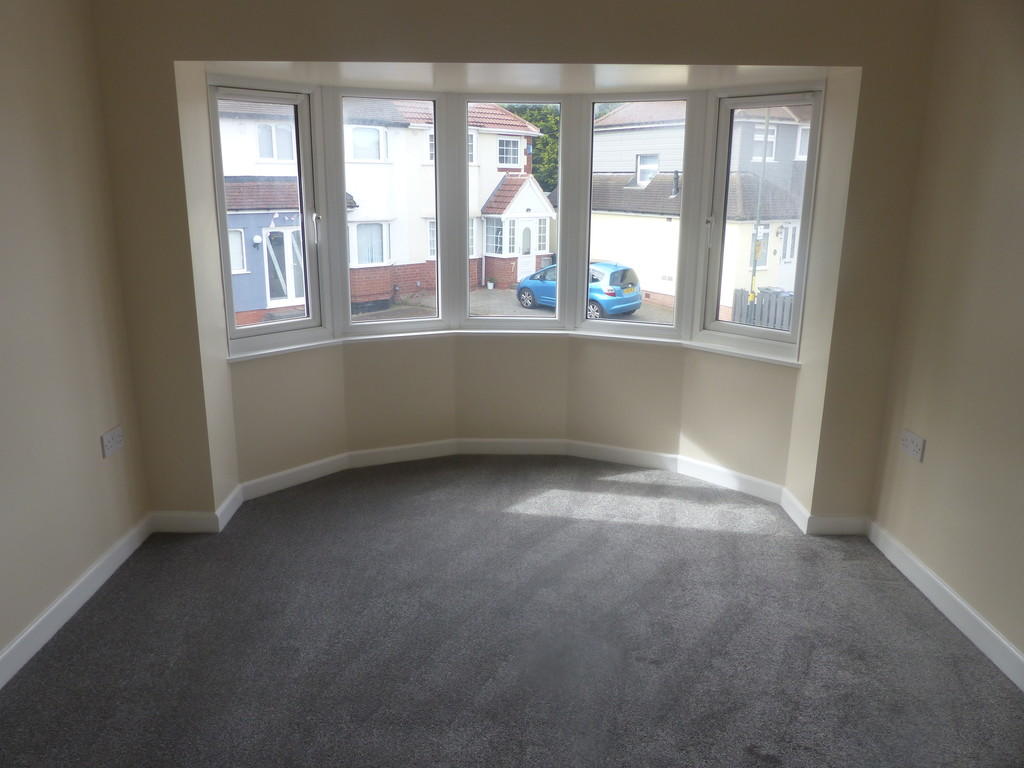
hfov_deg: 69.4
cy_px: 384
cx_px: 512
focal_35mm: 25
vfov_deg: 54.9
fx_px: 740
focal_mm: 4.5
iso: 100
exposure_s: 1/100
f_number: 4
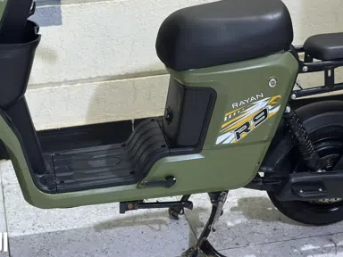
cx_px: 142
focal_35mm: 80
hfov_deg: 24.4
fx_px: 793
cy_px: 104
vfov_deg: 18.4
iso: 640
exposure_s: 1/34
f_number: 1.78
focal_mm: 6.86
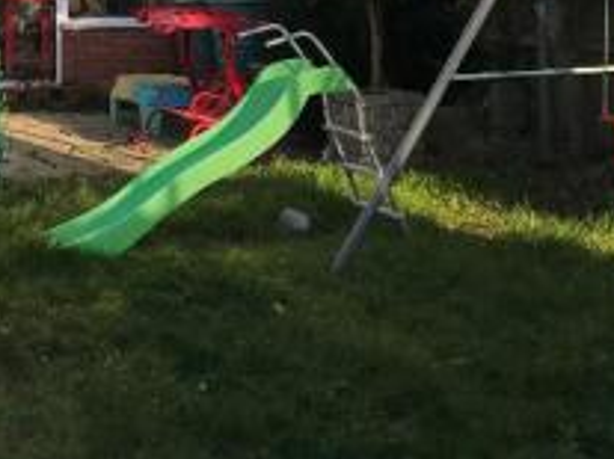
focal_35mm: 79
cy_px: -52
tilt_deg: +0.9
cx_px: -52
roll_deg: +0.8
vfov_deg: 17.9
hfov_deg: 23.3
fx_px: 1400
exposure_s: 1/1429
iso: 20
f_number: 1.8
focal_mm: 3.99
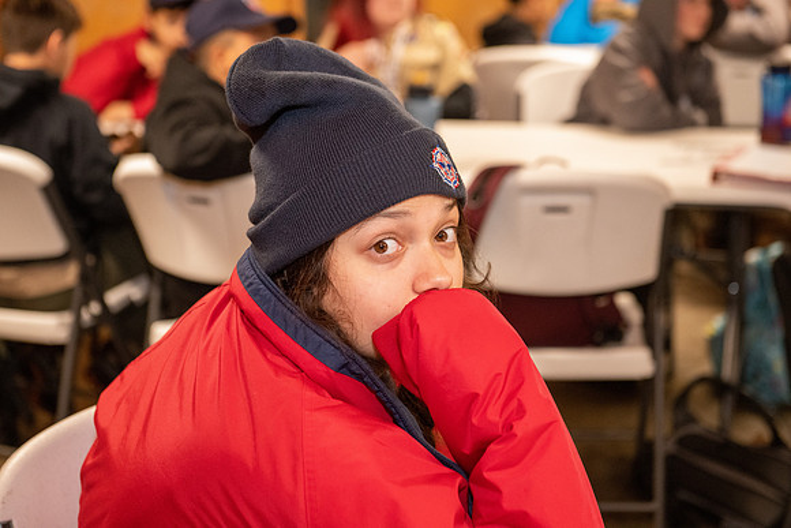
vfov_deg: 19.5
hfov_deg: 28.8
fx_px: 1538
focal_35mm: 70
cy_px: 264
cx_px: 396
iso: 6400
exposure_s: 1/125
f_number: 4
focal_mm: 70
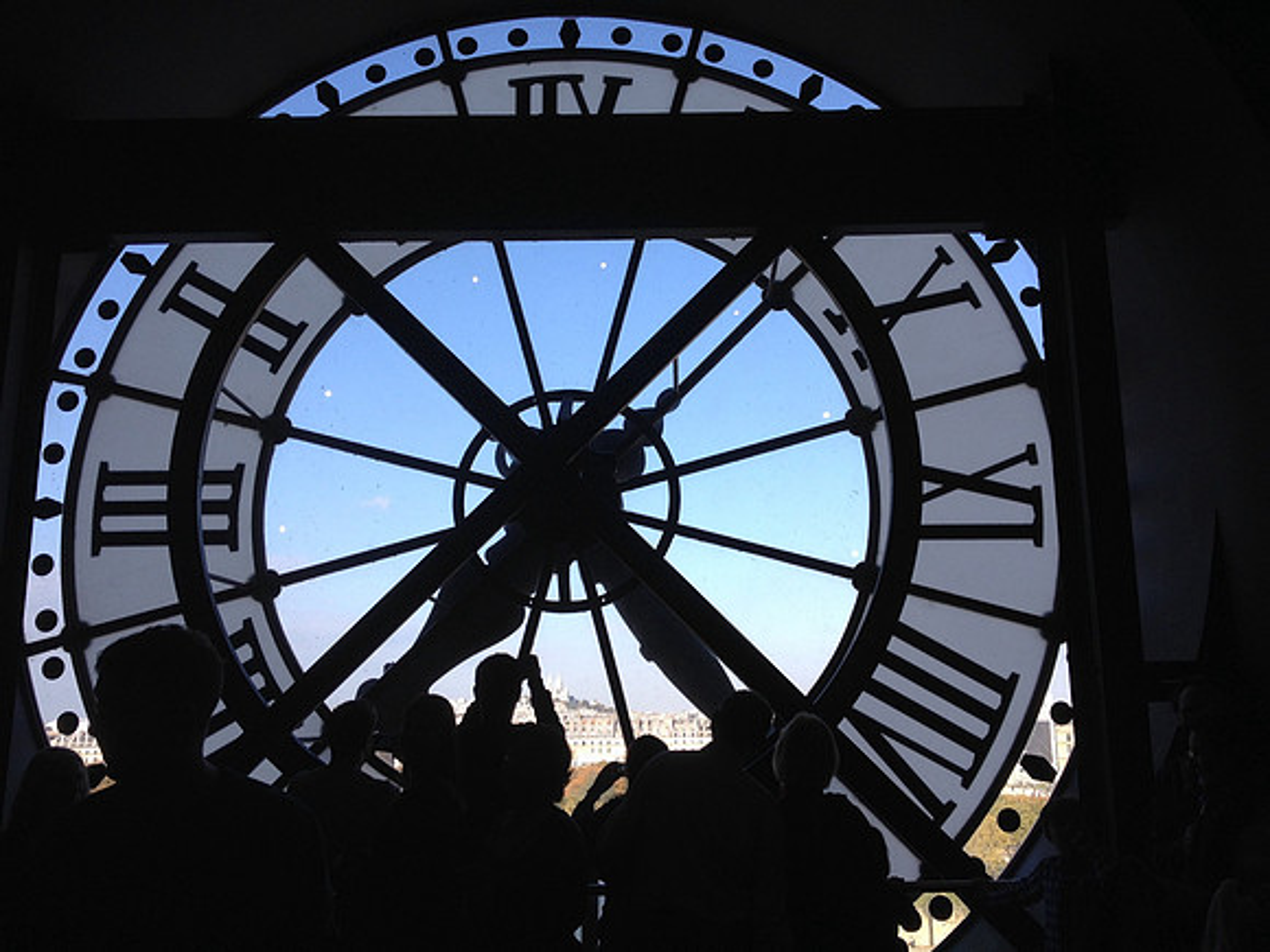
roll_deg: +2.9
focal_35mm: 35
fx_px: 1284
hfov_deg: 52.6
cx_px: 635
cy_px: 476
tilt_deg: +10.5
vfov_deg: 40.7
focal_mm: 4.28
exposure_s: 1/699
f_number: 2.4
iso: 50
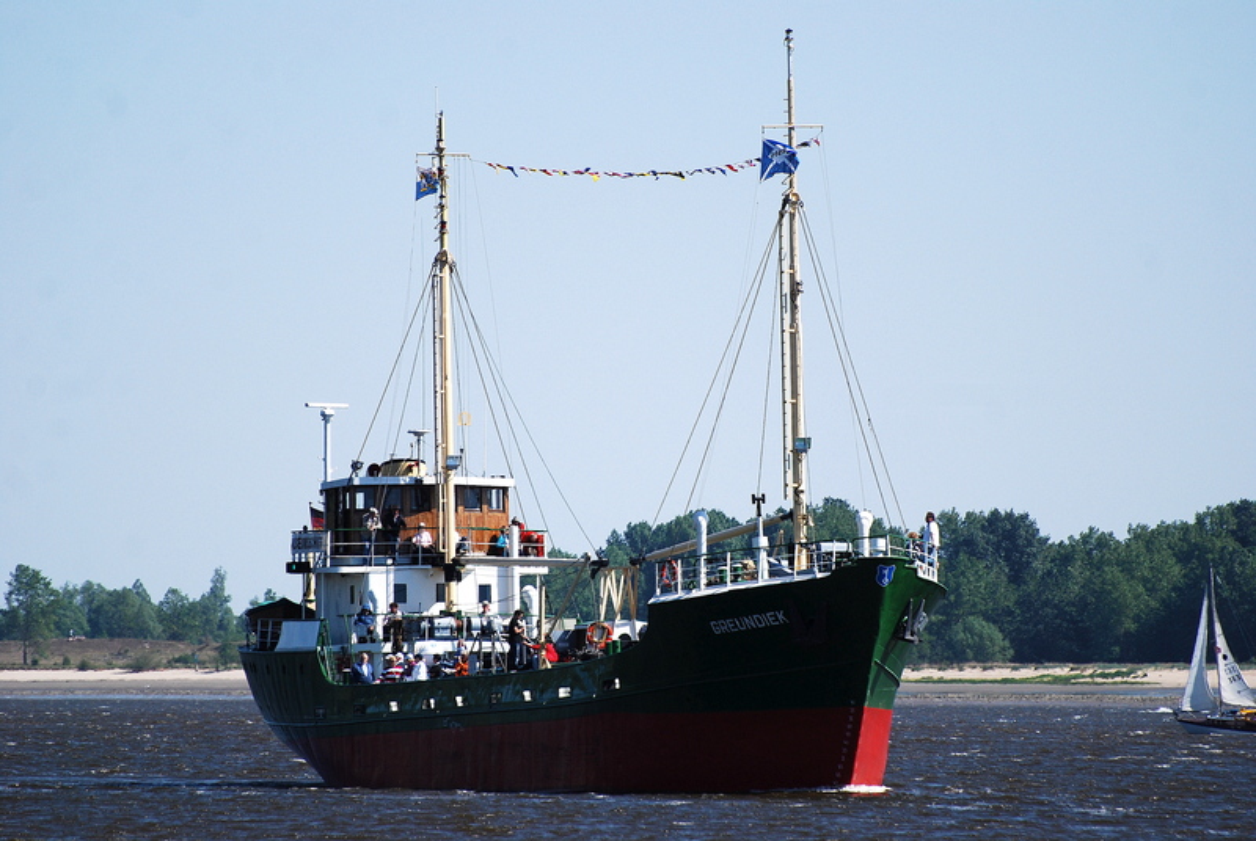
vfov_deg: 3.1
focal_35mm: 450
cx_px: 628
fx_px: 15723
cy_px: 420
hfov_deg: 4.6
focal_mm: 300
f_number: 5.6
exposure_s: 1/1000
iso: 200
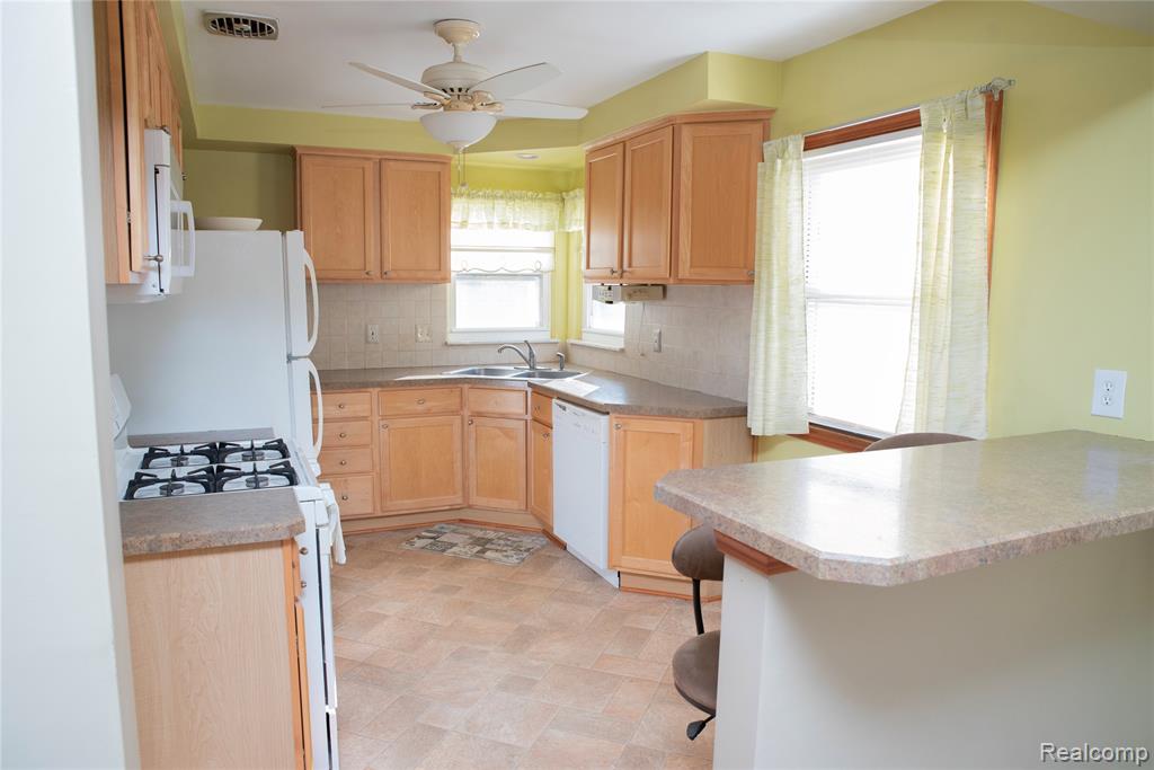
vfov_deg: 53.1
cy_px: 385
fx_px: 769
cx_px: 577
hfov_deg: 73.7
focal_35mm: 24
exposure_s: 1/200
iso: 1250
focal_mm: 24
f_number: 5.6
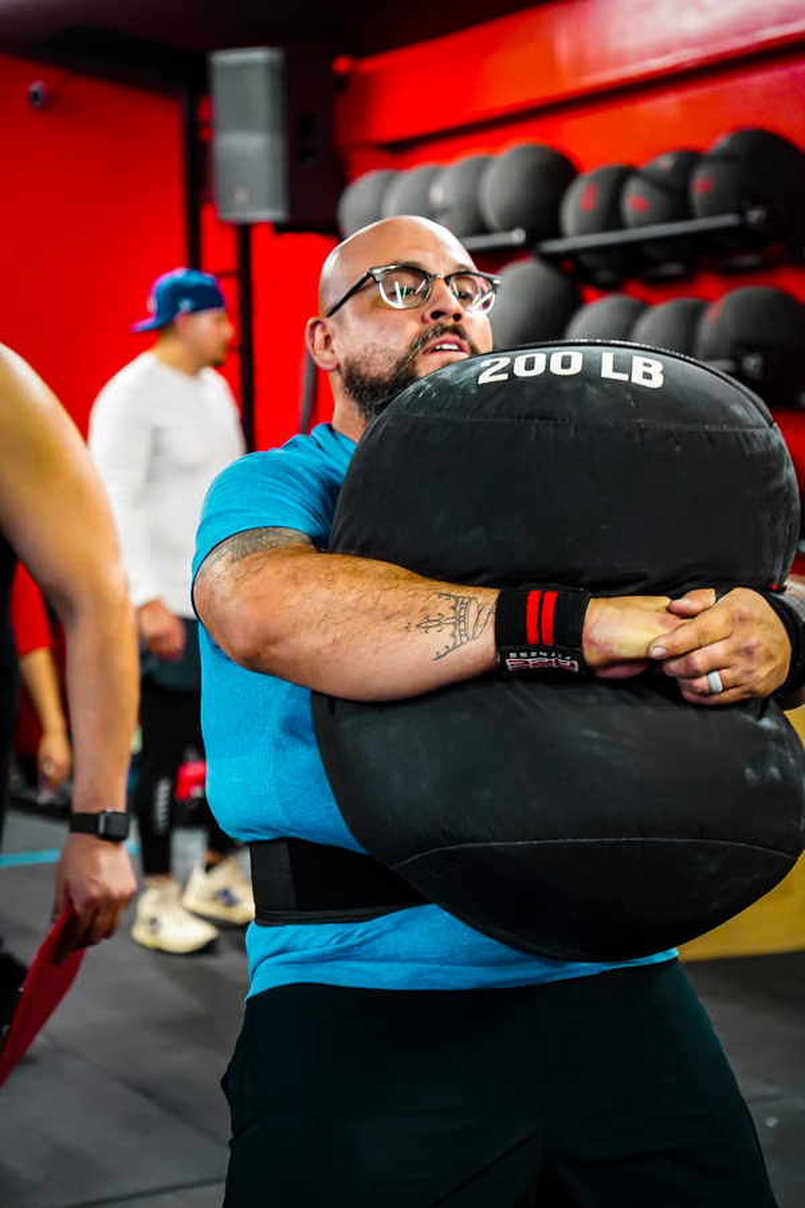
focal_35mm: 76
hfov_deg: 17.9
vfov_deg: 26.7
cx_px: 402
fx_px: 2549
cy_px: 604
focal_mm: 51
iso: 4000
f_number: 2.8
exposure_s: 1/160
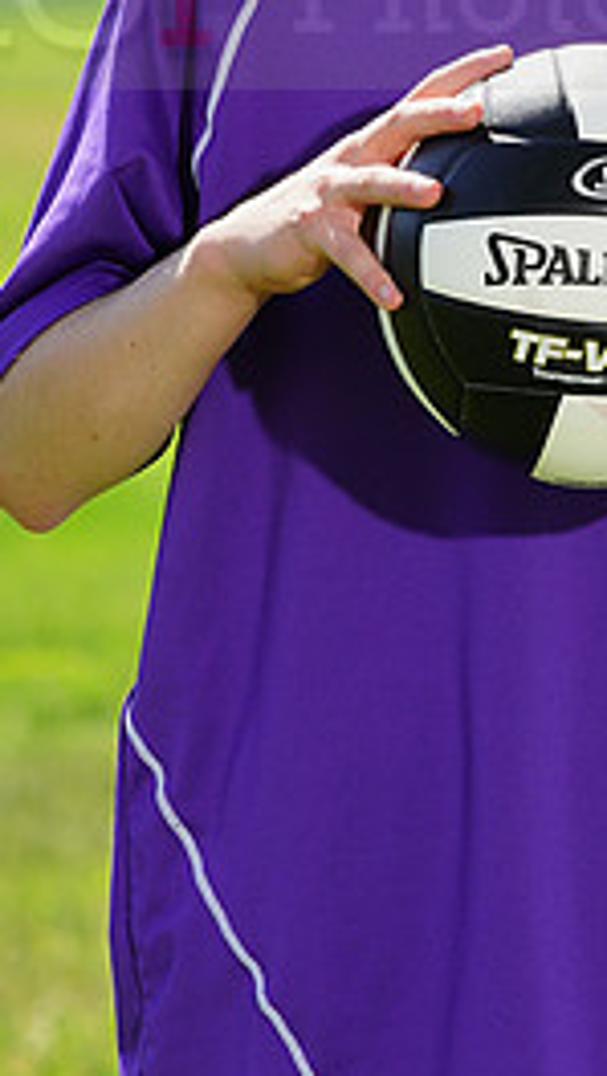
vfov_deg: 3.3
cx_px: 591
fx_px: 18694
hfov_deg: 1.9
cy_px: -41
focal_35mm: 655
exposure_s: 1/200
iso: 200
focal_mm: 285
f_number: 11
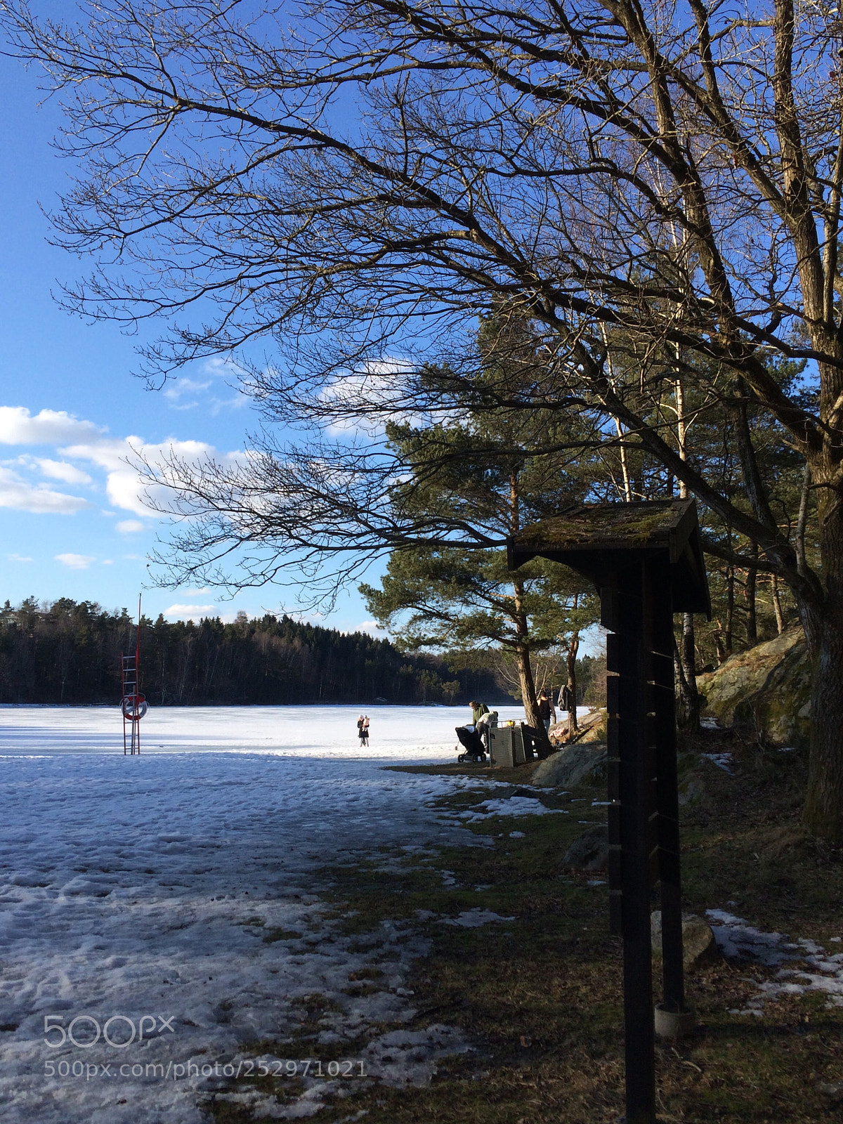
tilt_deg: +7.0
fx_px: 942
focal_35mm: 29
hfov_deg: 48.2
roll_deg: -1.7
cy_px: 562
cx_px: 422
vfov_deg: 61.7
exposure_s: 1/1368
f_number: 2.2
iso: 32
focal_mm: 4.15
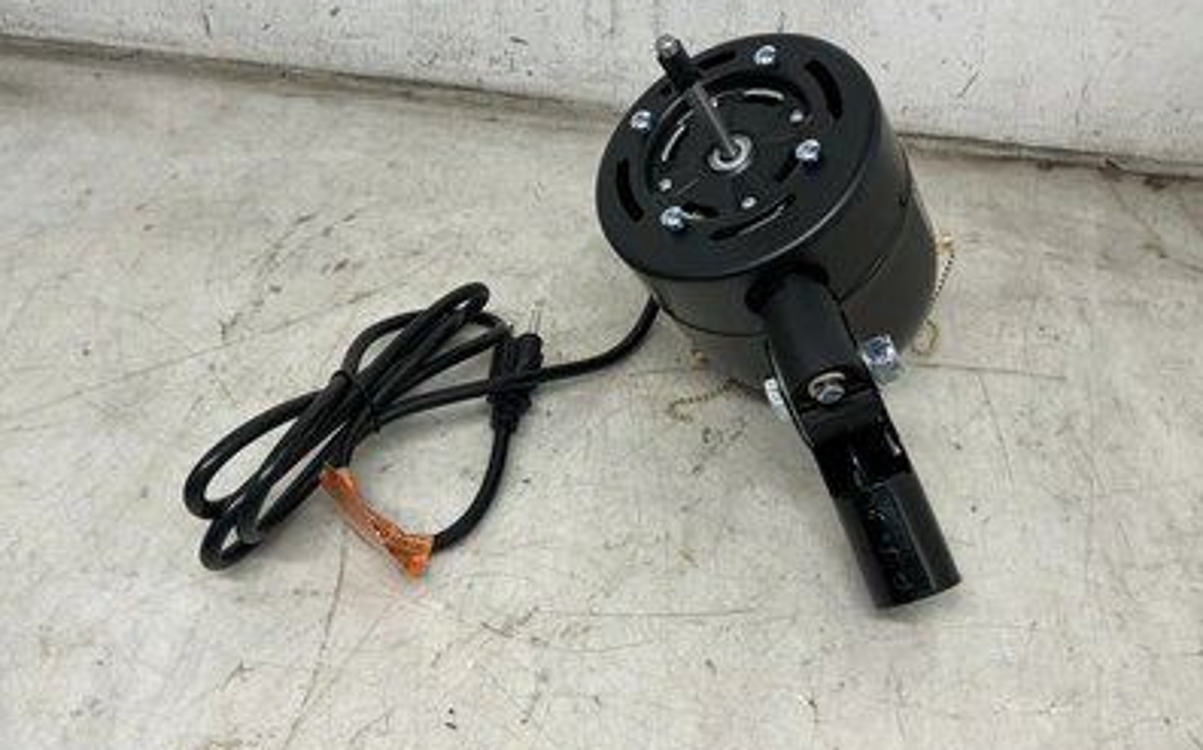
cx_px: 602
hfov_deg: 62.9
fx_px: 983
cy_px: 322
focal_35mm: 30
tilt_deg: -40.1
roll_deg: -4.2
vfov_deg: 41.7
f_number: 1.8
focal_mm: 3
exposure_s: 1/120
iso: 40
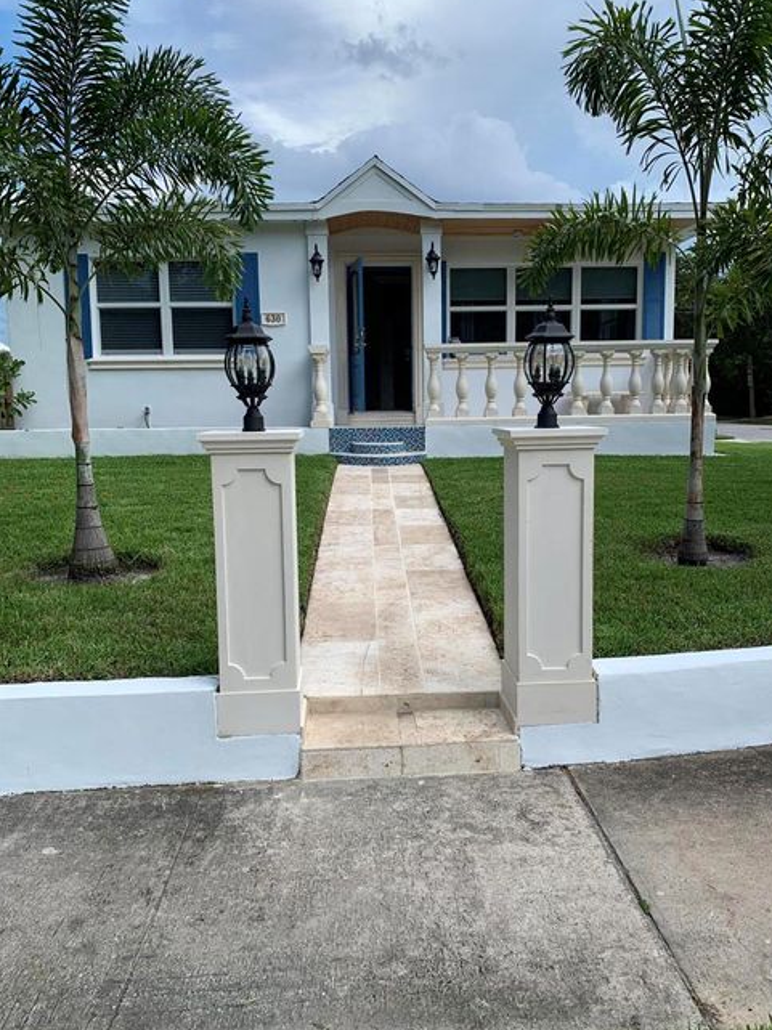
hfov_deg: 51.3
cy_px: 514
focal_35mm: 27
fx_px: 803
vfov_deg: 65.3
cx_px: 400
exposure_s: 1/749
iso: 25
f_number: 1.8
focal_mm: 4.25
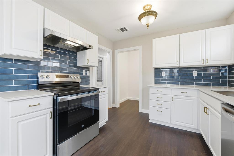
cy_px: 78
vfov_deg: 81.2
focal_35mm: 14
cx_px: 117
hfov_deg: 104.3
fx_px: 91
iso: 100
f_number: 9
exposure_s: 1/40
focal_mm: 14
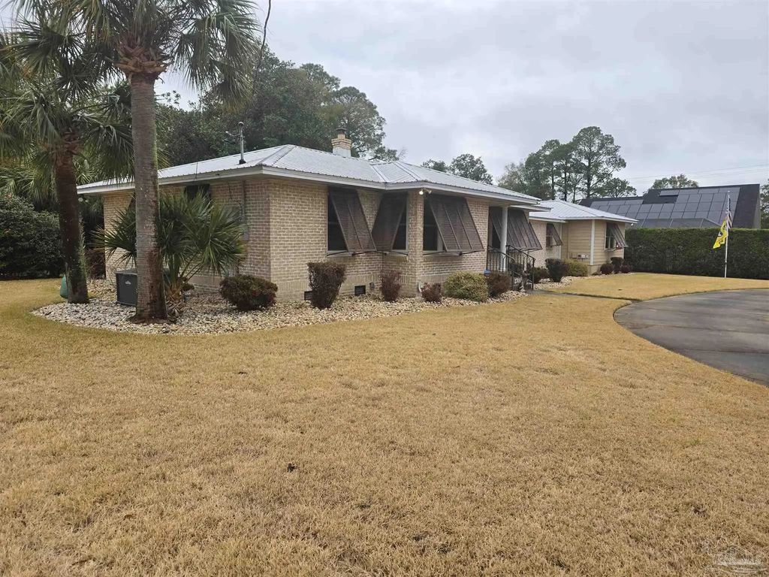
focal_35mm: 23
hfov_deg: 73.9
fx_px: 511
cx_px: 384
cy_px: 288
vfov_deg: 58.9
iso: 12
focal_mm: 6.3
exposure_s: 1/323
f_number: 1.7
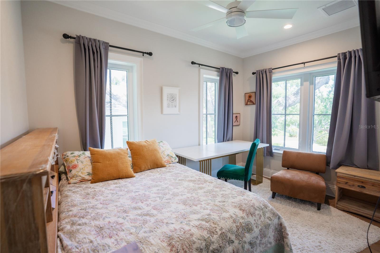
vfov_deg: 73.7
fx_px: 169
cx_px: 190
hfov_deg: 96.7
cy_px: 126
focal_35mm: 16
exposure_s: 1/160
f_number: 4
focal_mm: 16
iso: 800
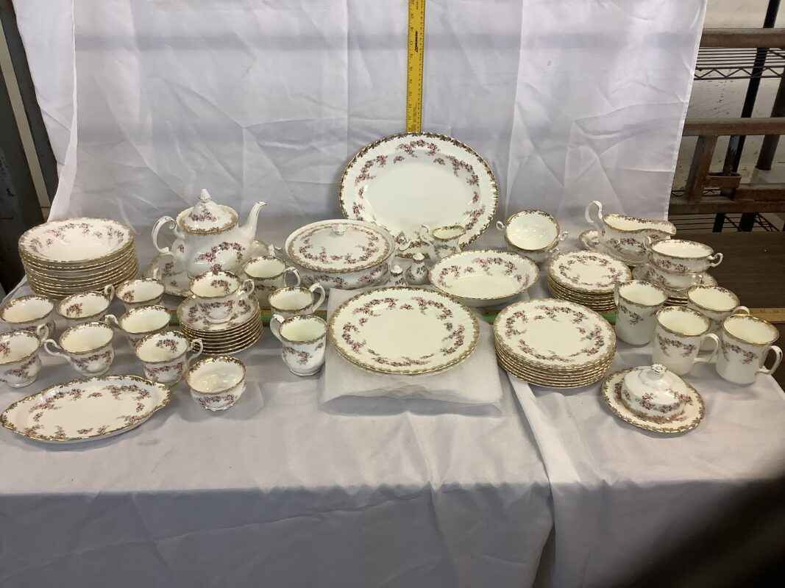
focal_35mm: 31
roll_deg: +1.2
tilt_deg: -32.8
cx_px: 392
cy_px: 294
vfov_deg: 45.4
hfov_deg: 58.4
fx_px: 703
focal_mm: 3.3
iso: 100
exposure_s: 1/60
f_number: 2.4
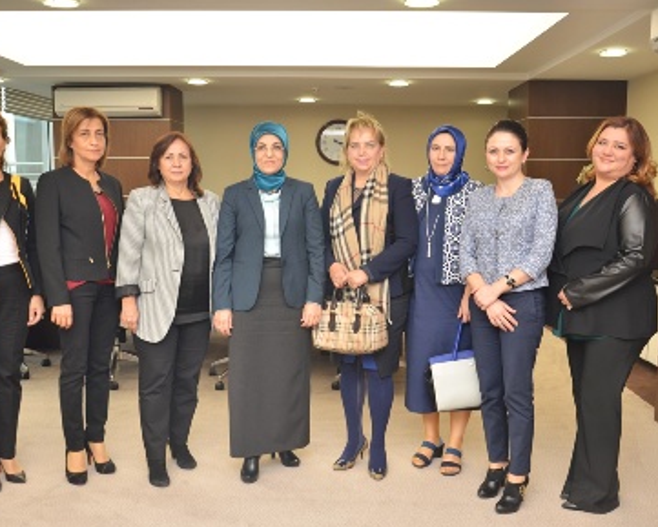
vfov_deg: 40.6
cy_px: 267
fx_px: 713
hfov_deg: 49.6
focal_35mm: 37
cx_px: 323
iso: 200
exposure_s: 1/60
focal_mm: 21
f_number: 4
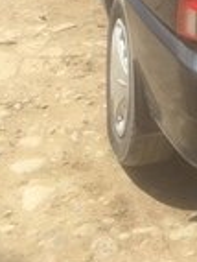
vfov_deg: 17.1
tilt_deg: -6.3
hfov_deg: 13.4
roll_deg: -0.7
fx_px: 764
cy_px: -159
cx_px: 337
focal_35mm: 101
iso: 32
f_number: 2.2
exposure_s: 1/1866
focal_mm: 4.15
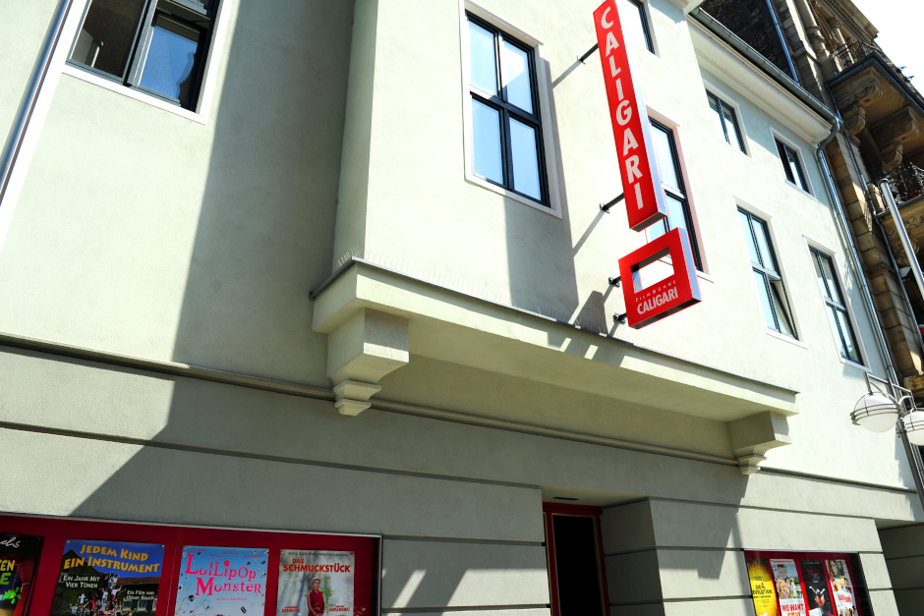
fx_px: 616
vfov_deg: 53.2
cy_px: 308
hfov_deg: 73.7
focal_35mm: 24
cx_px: 462
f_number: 8
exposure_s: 1/250
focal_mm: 24
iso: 200
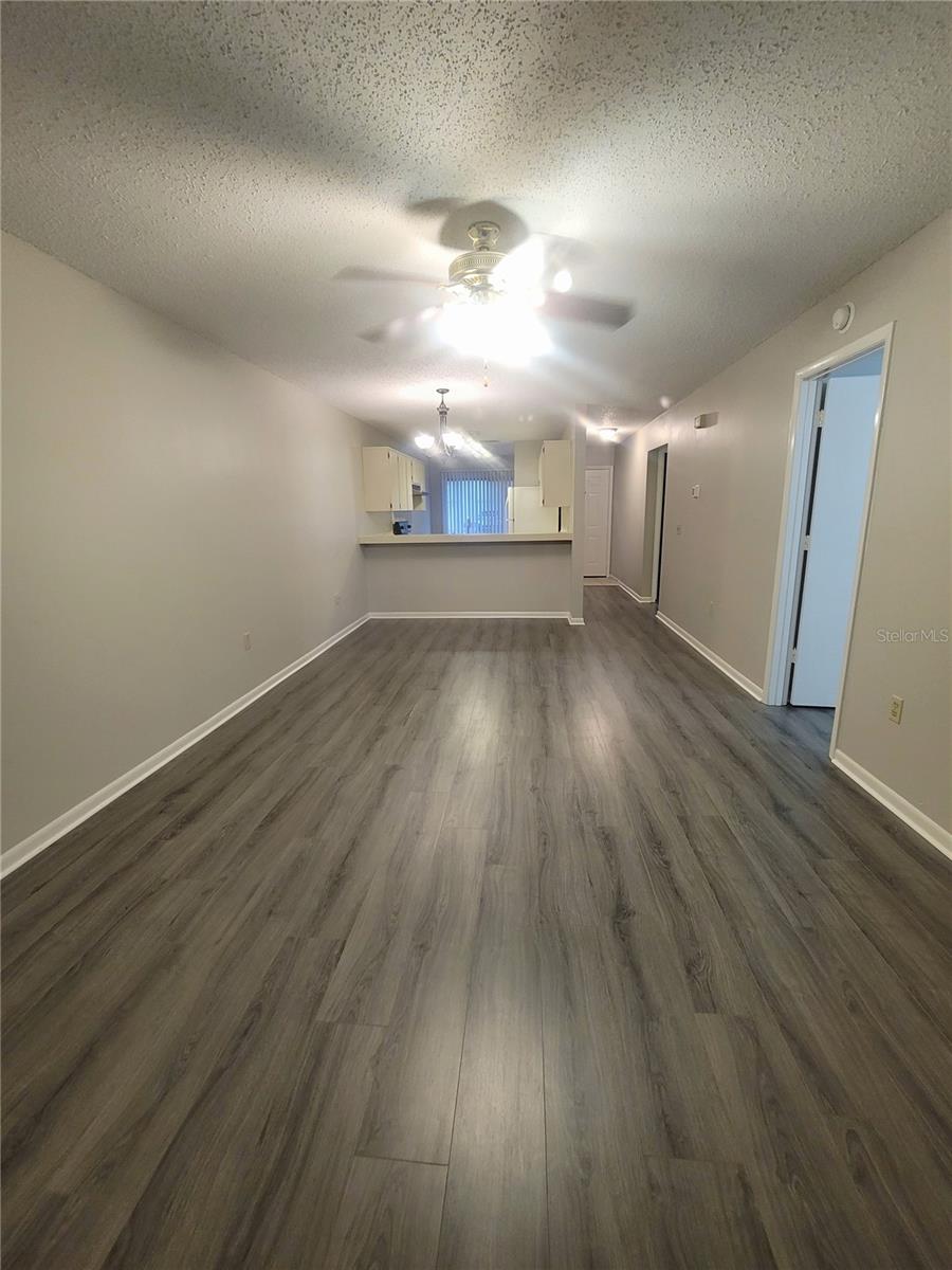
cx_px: 476
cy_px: 635
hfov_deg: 89.9
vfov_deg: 106.2
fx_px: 477
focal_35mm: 13
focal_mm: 2.2
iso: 320
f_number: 2.2
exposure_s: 1/40
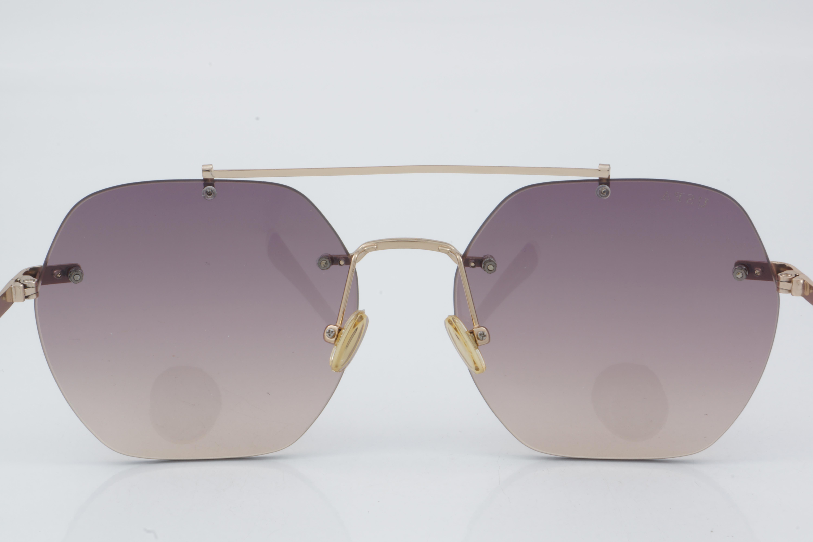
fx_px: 1863
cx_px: 406
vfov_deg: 16.6
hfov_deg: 24.6
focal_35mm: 82
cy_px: 271
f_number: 32
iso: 100
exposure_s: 1/3
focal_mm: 55
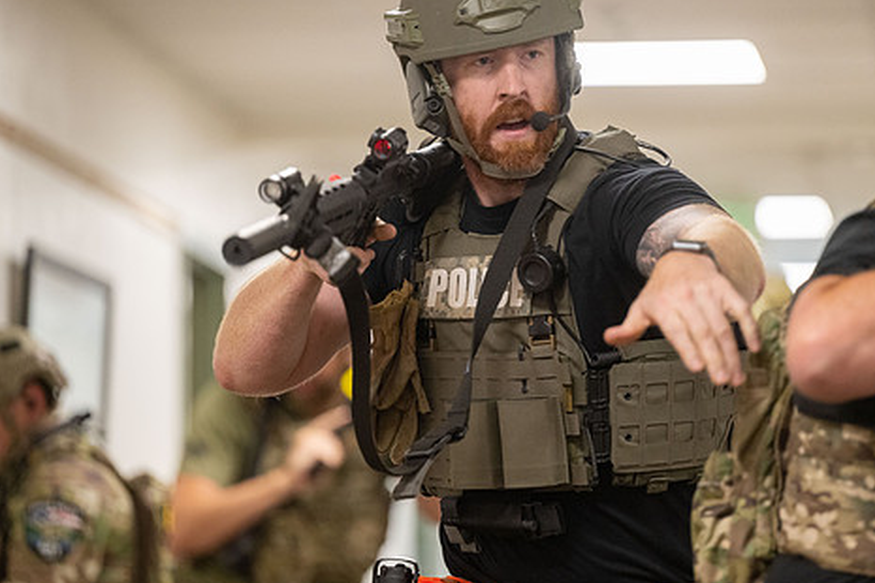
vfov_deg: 5.9
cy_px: 283
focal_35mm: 231
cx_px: 485
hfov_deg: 8.9
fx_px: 5614
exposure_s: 1/500
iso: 2000
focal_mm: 185
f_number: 2.8
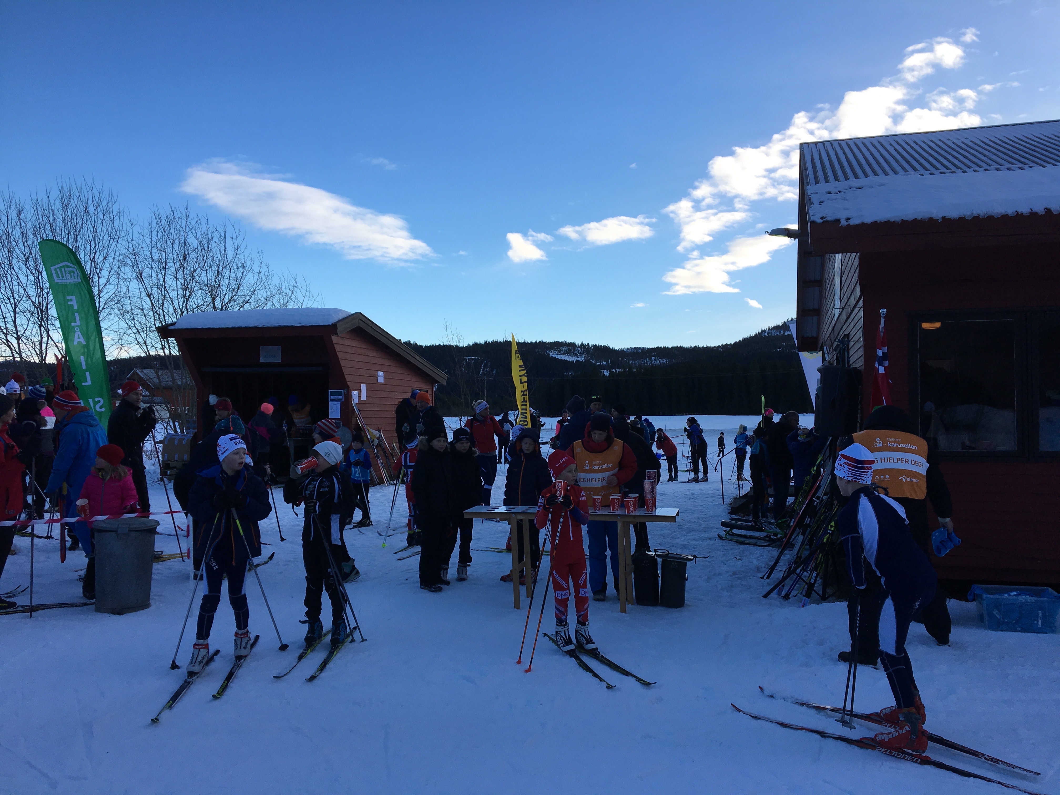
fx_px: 888
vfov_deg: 48.2
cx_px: 530
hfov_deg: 61.7
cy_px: 398
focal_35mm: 29
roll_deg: +0.7
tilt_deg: +0.1
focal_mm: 4.15
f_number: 2.2
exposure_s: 1/801
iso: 25
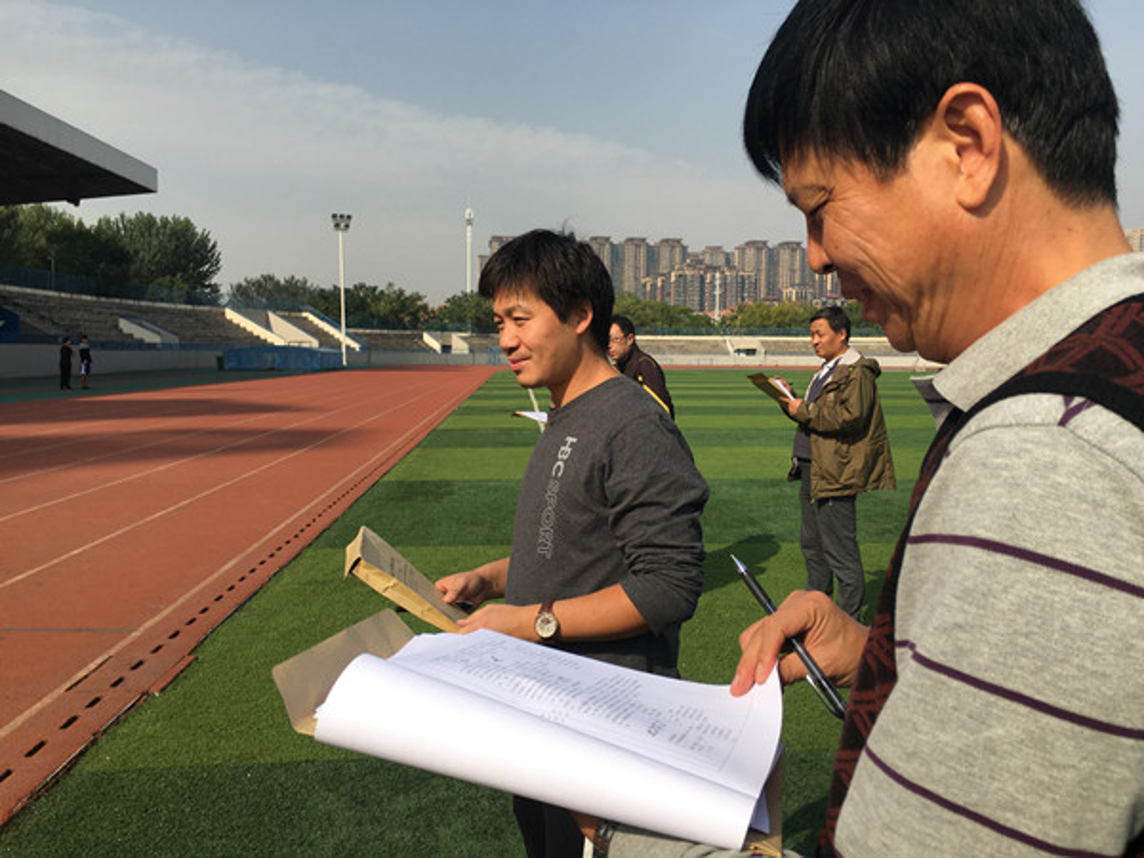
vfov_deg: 48.2
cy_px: 429
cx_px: 572
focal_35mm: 29
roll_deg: -0.6
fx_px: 958
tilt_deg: -3.4
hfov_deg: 61.7
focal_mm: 4.15
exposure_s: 1/1479
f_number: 2.2
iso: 25
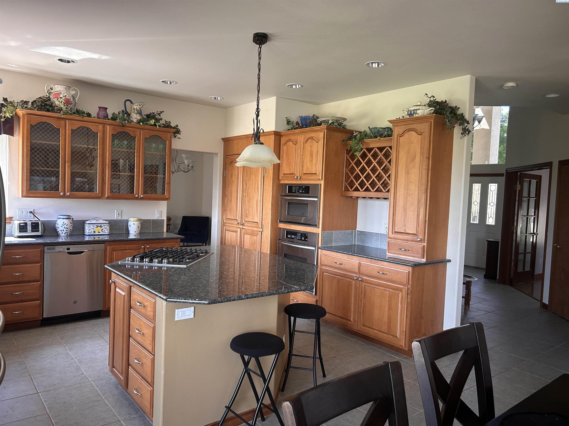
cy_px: 213
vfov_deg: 53.1
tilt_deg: -2.9
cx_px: 284
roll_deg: -2.1
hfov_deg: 67.3
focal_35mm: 26
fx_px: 427
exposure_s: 1/86
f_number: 1.5
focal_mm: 5.7
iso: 125
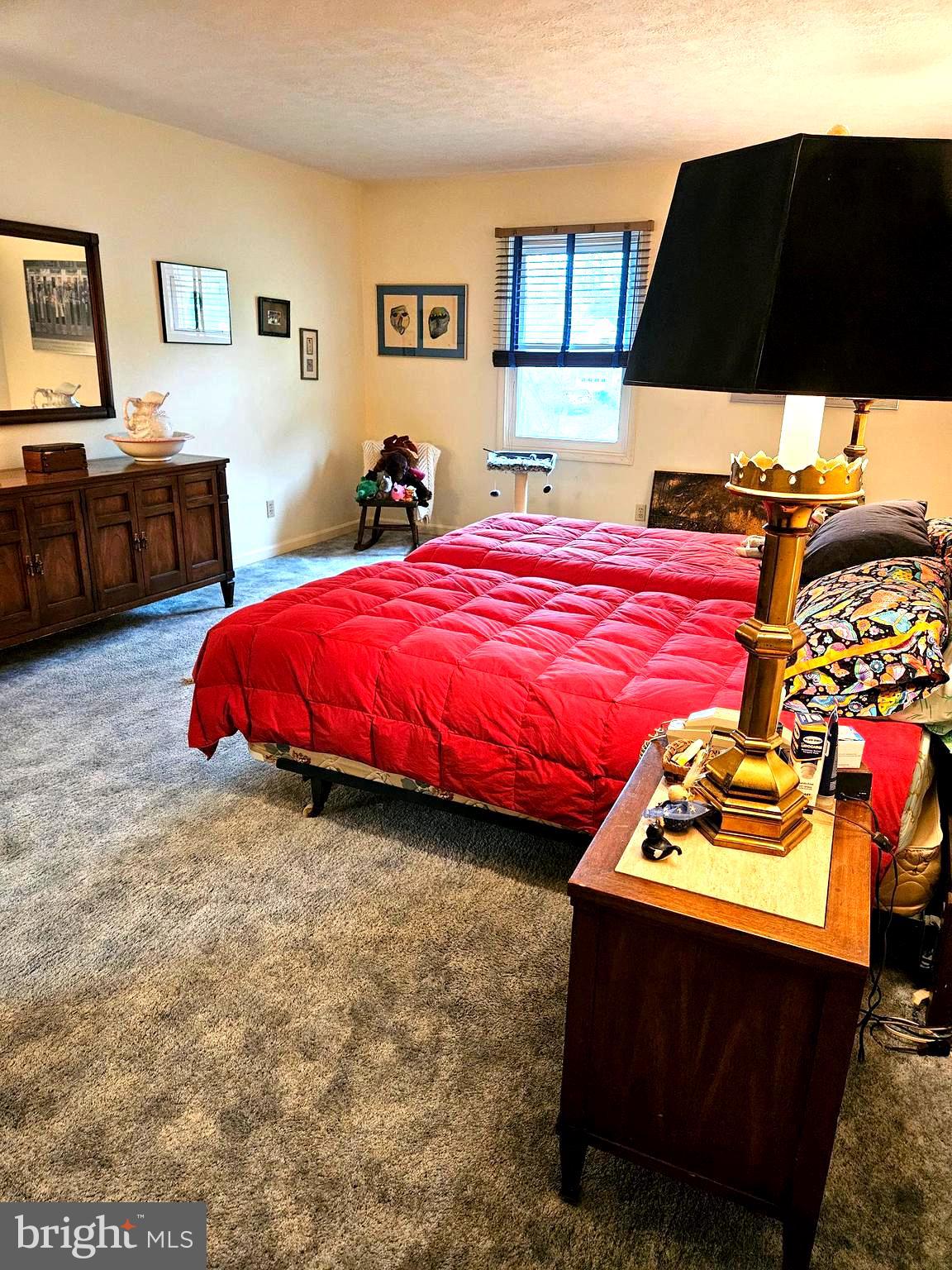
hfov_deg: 58.9
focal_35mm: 23
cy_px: 635
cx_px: 476
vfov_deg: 73.9
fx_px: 843
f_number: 1.8
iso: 800
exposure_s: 1/120
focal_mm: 5.4
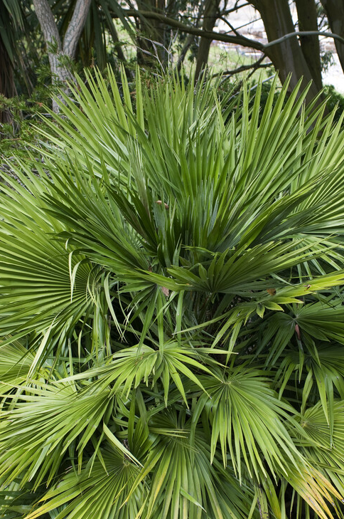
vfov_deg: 33.9
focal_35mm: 59
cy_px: 294
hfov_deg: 22.9
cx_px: 193
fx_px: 848
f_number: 4.5
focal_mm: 28
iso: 200
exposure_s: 1/250
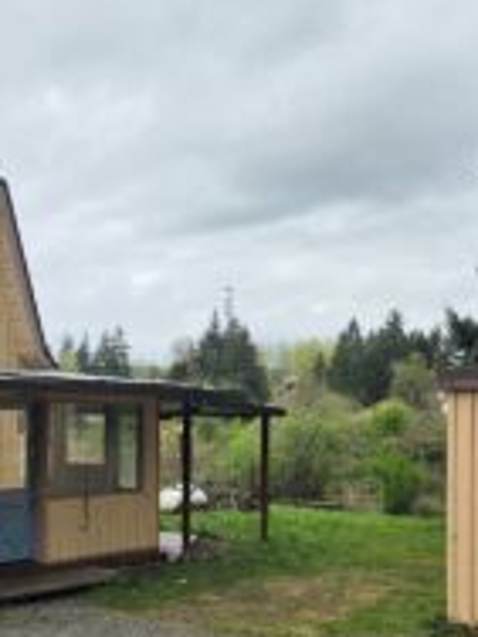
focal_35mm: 49
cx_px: -31
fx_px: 902
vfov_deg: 38.5
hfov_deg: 27.5
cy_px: 424
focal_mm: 5.4
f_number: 1.8
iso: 80
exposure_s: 1/3778
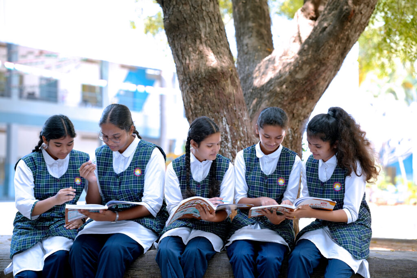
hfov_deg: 23.9
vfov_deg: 16.1
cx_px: 208
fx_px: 985
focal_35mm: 85
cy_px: 139
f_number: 2.8
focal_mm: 85
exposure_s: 1/160
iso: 250
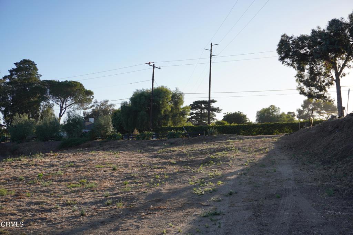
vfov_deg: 33.0
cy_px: 118
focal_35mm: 40
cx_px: 176
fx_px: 397
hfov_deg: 47.9
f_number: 5
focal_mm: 27
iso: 100
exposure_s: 1/500
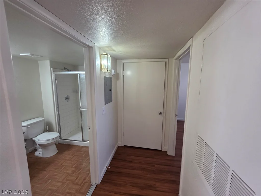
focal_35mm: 13
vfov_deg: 89.9
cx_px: 130
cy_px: 98
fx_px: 98
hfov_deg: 106.2
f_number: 1.9
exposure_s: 1/120
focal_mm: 2.2
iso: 160
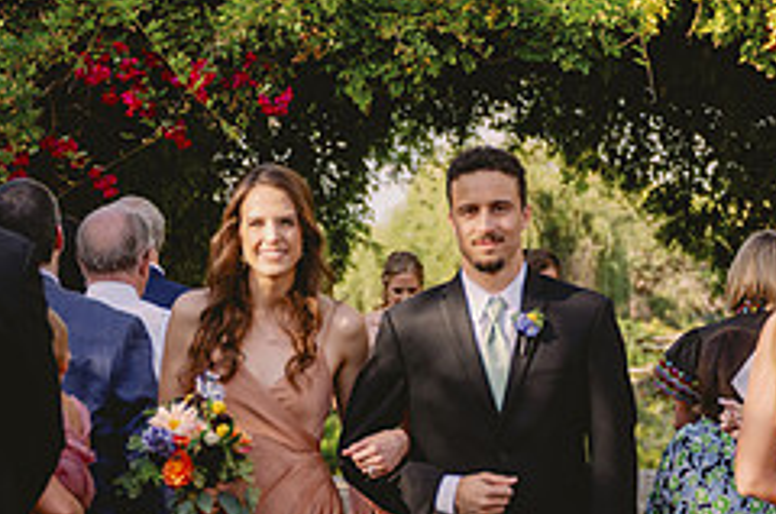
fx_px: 2969
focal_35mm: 138
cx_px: 440
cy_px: 466
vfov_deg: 9.8
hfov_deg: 14.9
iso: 100
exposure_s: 1/1000
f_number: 2.8
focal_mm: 57
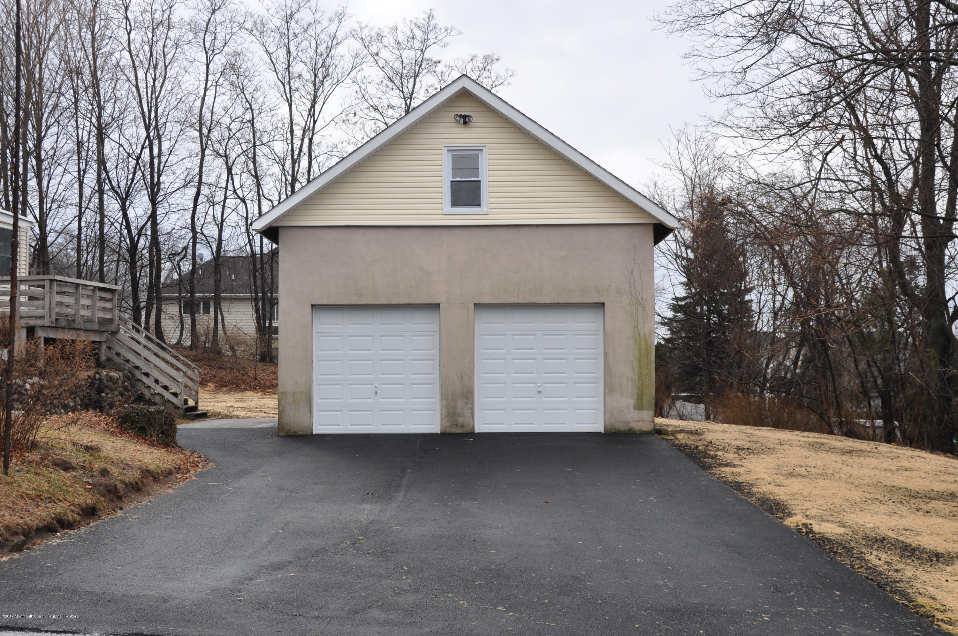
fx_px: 1116
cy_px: 318
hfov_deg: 46.5
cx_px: 479
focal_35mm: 42
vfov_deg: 31.8
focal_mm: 28
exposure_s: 1/200
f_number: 8
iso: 200
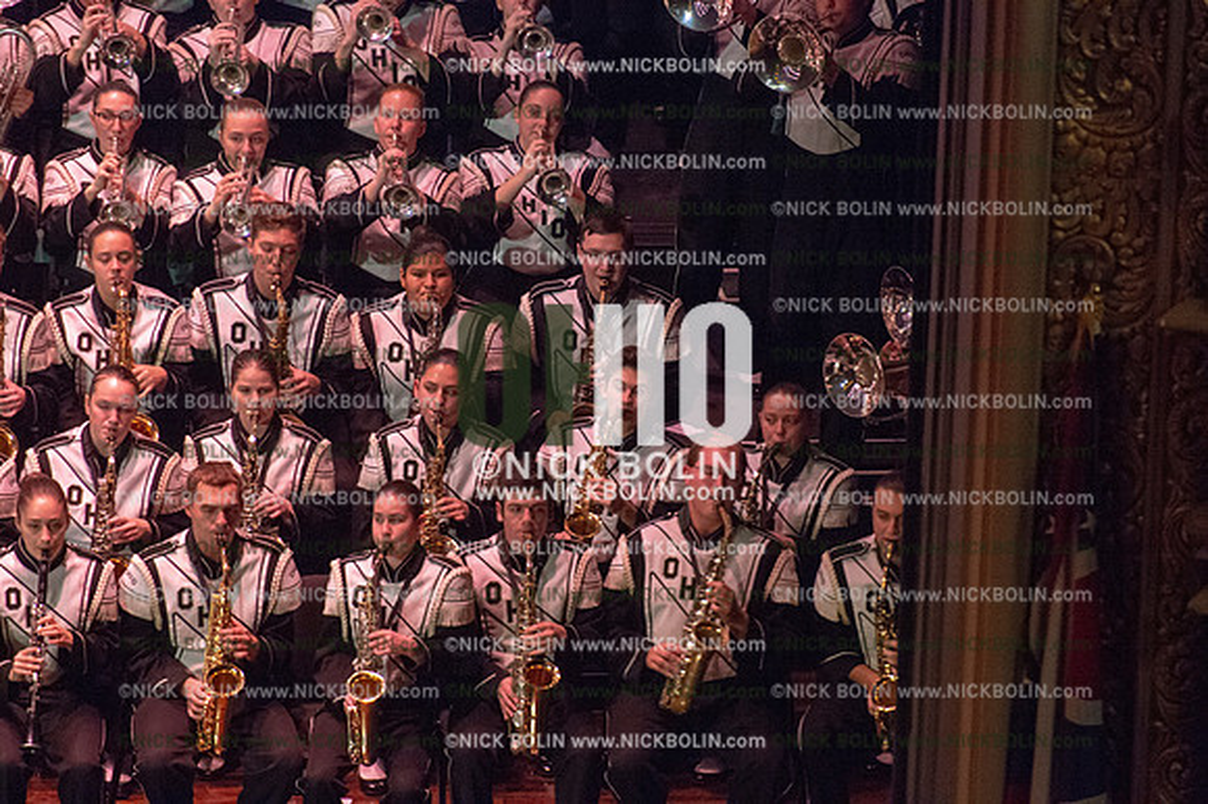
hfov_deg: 5.2
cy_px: 402
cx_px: 604
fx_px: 13414
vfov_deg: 3.4
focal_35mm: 400
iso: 8000
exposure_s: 1/200
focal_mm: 400
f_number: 5.6
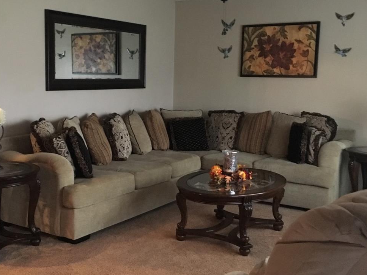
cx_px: 146
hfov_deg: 41.9
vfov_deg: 32.1
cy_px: 133
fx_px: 477
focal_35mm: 45
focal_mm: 4.15
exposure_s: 1/15
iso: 320
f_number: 2.2
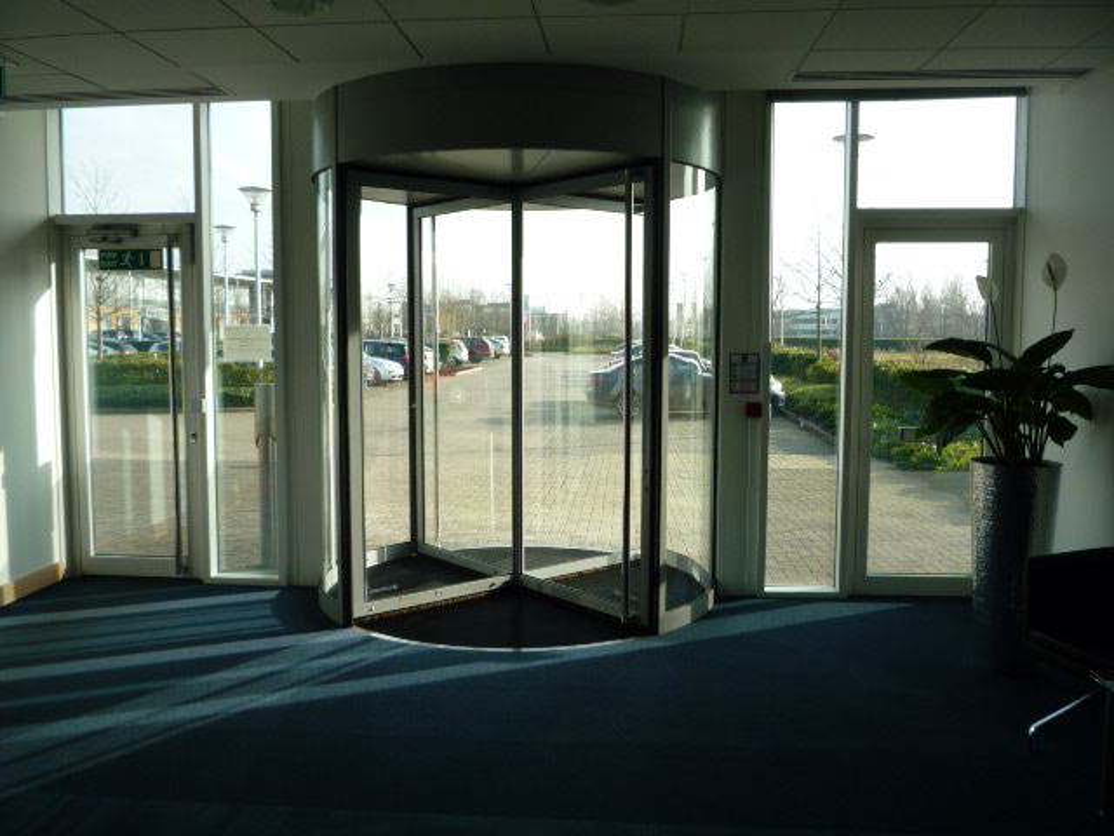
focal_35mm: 30
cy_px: 418
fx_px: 965
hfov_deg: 60.0
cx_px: 557
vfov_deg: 46.8
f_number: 4
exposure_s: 1/200
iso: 100
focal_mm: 5.2
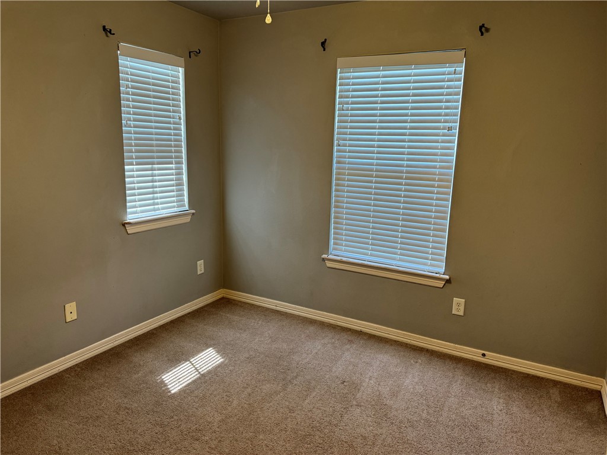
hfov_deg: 71.6
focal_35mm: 24
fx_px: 421
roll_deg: -1.0
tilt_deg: -11.2
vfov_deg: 56.8
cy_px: 228
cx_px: 304
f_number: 1.78
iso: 200
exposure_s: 1/120
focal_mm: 6.76
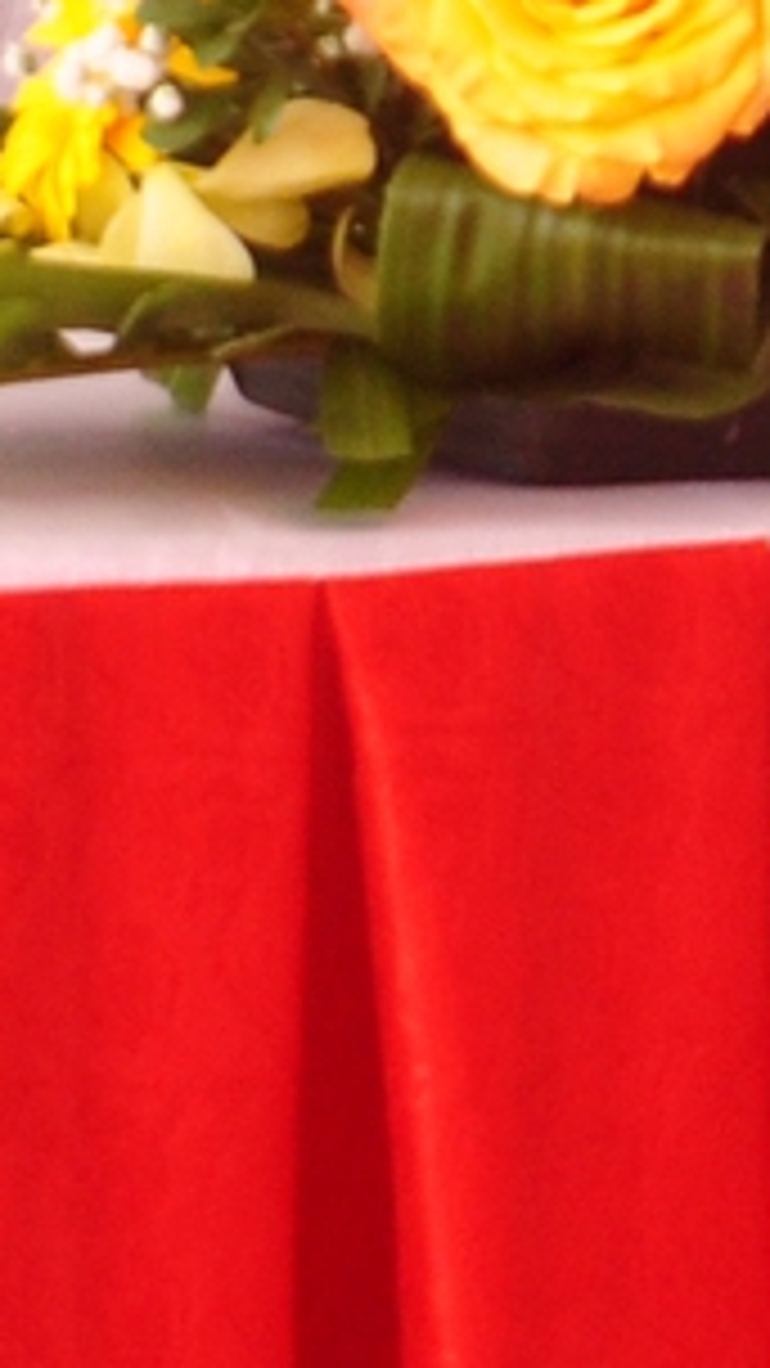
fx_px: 28074
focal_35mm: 773
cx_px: 261
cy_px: -1071
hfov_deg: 1.6
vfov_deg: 2.8
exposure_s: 1/125
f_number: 5.3
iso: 400
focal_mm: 75
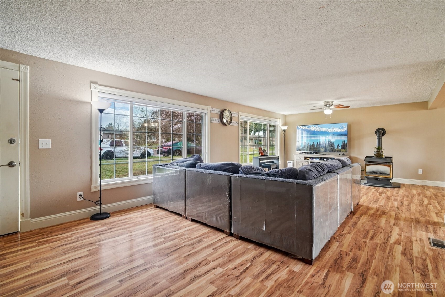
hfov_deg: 96.7
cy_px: 148
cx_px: 222
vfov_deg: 73.7
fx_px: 198
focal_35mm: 16
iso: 1600
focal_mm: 16
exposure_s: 1/50
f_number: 8
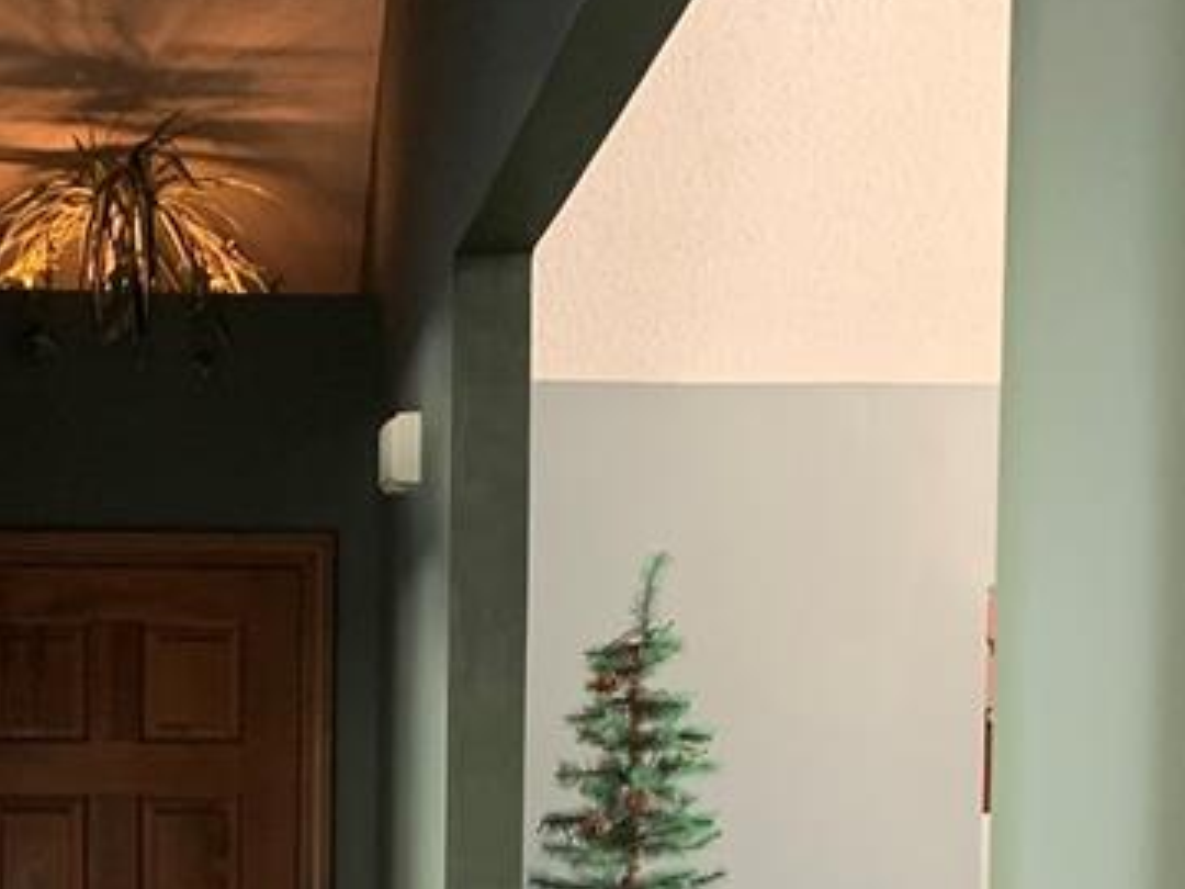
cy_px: 1136
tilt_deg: -5.0
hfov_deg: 25.6
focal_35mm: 74
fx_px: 2533
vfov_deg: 18.6
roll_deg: -0.5
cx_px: 155
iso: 500
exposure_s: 1/30
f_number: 1.8
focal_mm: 4.25
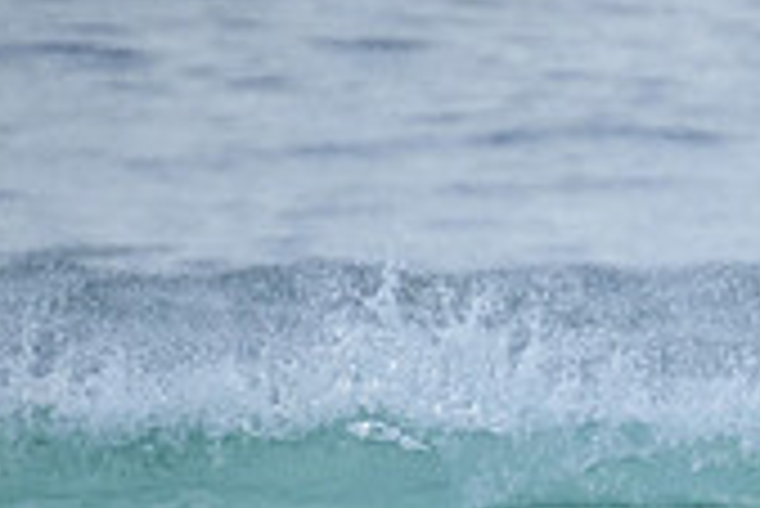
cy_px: 663
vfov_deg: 0.5
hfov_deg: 0.7
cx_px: 881
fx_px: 58125
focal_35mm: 2751
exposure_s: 1/1000
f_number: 11
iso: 6400
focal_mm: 800
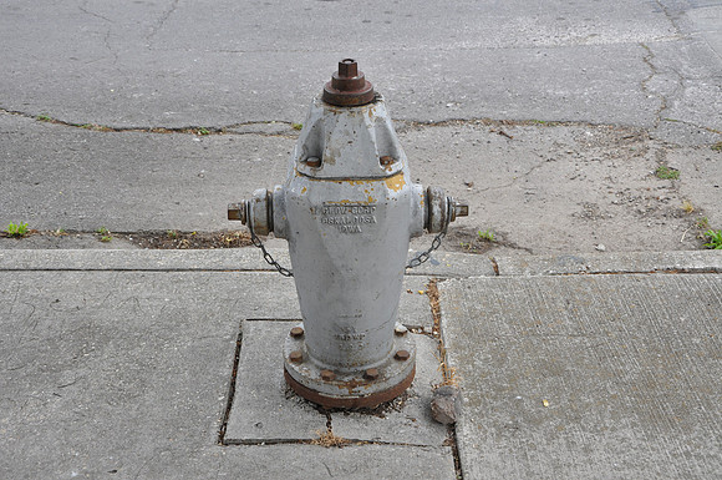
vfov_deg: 23.7
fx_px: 1142
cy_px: 240
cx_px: 361
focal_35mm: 57
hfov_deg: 35.1
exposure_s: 1/60
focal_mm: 38
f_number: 8
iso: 200
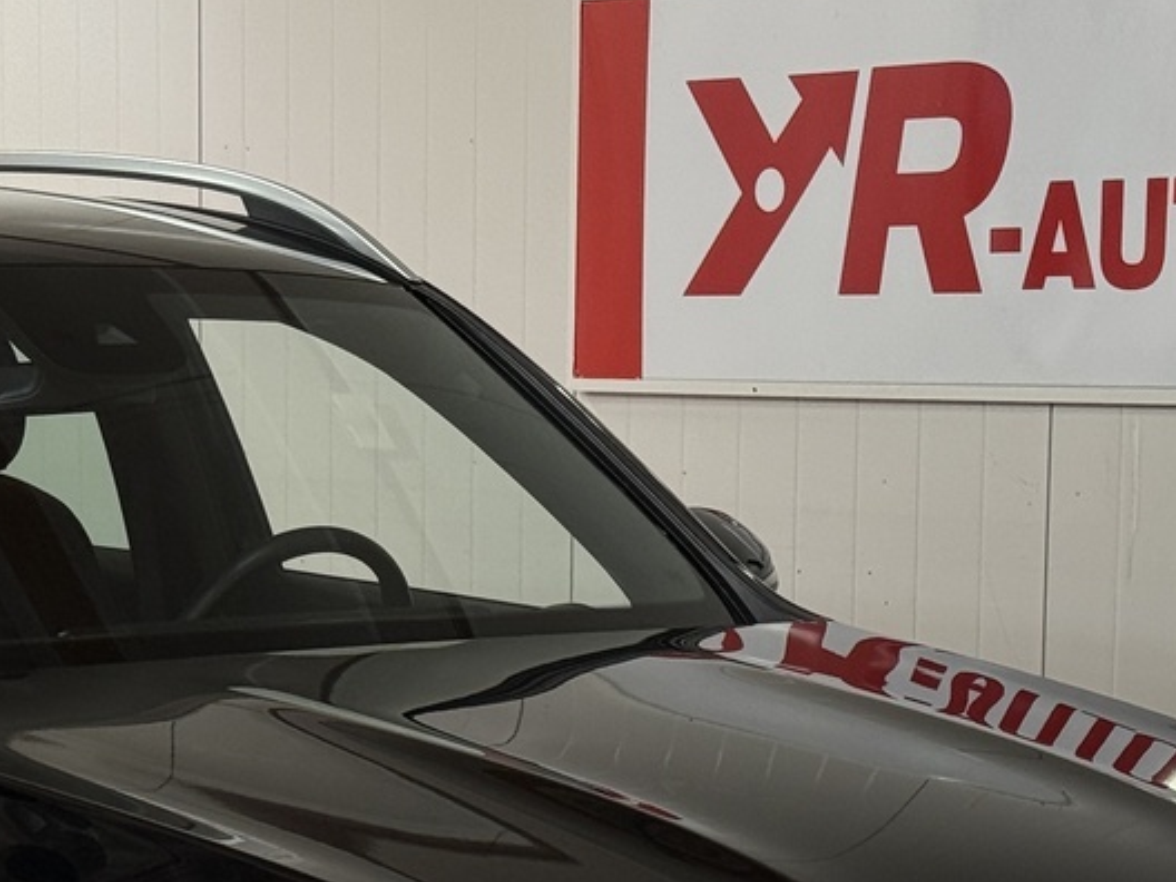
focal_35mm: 131
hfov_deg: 14.9
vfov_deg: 11.2
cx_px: 151
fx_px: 4450
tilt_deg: -7.8
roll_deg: +0.0
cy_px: 962
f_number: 1.78
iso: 80
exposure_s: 1/154
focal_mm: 6.76
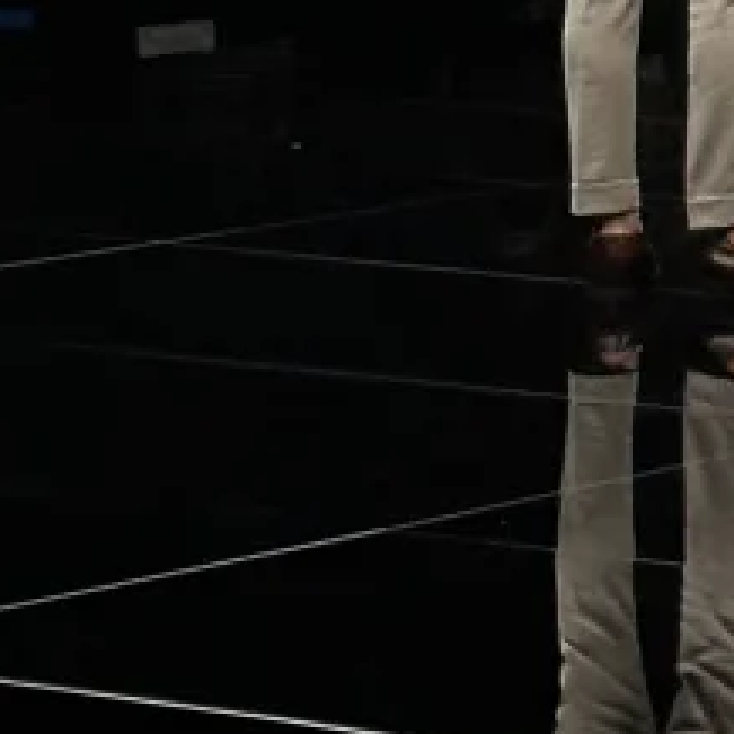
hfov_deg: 6.2
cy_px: -758
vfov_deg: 6.0
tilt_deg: +1.9
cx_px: 903
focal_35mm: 282
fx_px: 6765
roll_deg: -1.0
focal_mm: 6.86
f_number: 1.78
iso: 50
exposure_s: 1/121
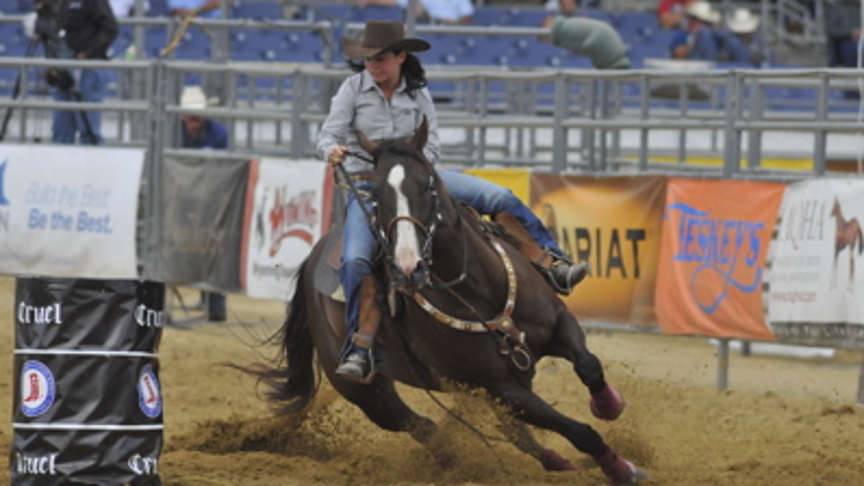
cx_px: 432
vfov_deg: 2.6
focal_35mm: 473
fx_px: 10838
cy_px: 261
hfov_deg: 4.6
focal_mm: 300
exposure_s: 1/3000
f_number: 5.6
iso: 800
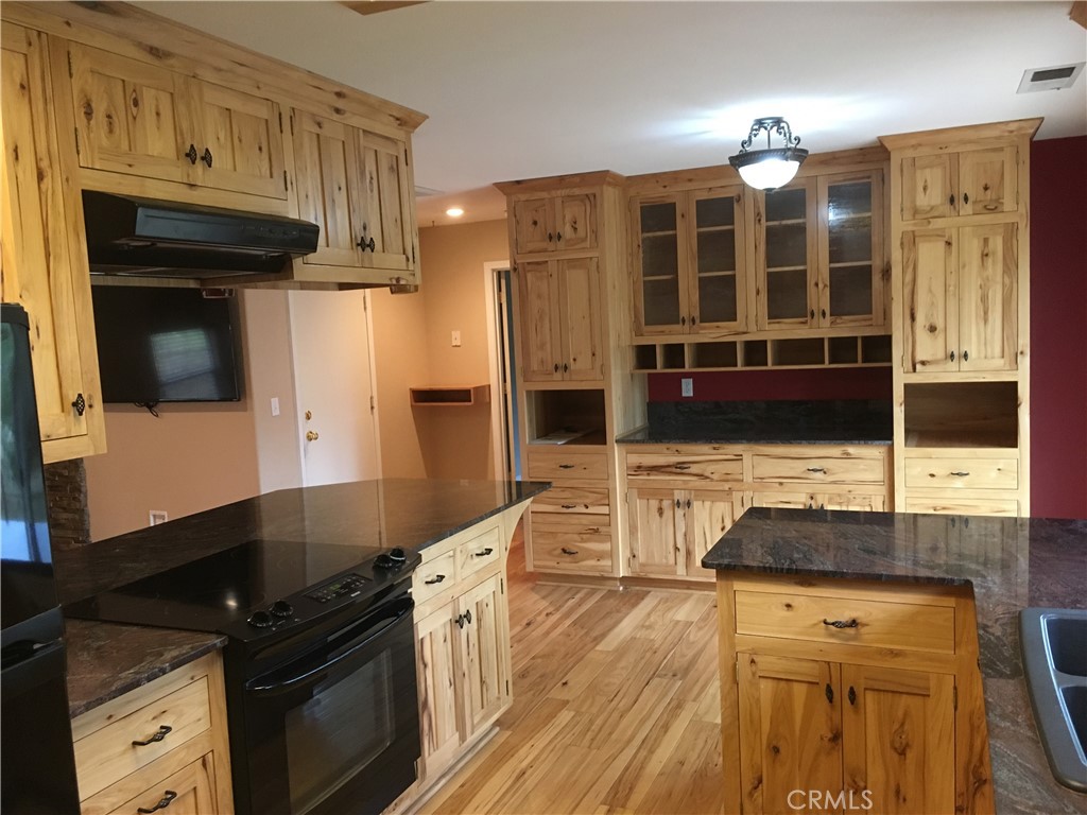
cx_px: 544
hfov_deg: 61.7
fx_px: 911
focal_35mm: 29
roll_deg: +2.4
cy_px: 408
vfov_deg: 48.2
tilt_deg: -5.6
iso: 200
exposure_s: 1/24
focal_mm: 4.15
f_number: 2.2
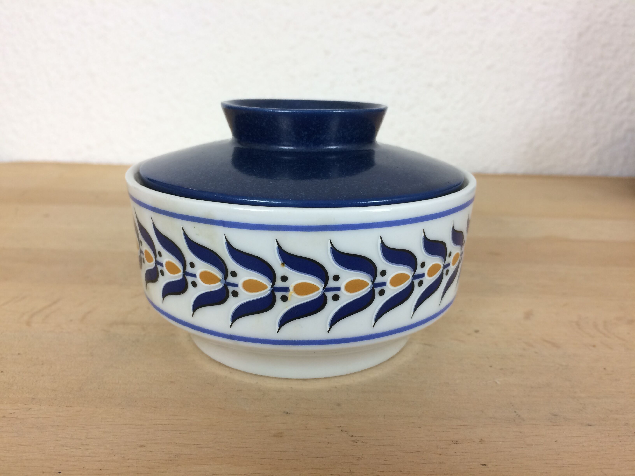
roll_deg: -1.1
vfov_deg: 48.2
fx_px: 532
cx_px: 318
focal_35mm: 29
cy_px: 238
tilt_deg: -15.4
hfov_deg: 61.7
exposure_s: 1/33
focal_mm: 4.15
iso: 32
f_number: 2.2
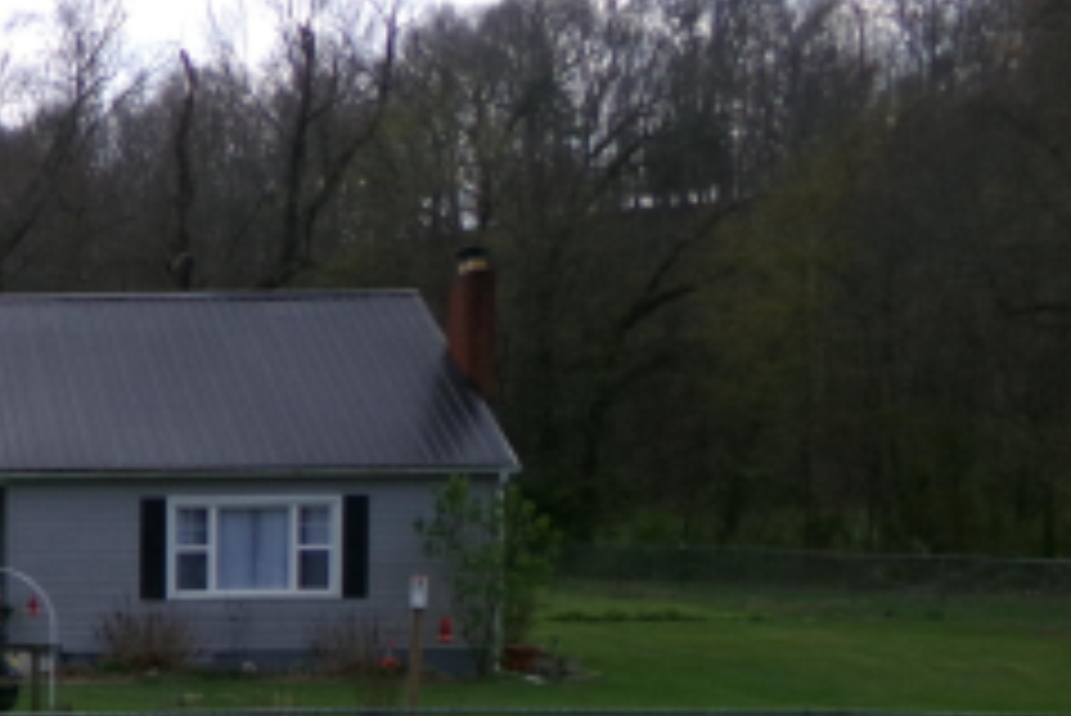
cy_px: 784
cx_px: -295
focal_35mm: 70
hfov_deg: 25.2
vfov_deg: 18.7
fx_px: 2084
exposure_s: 1/680
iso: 100
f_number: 3.7
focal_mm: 4.3
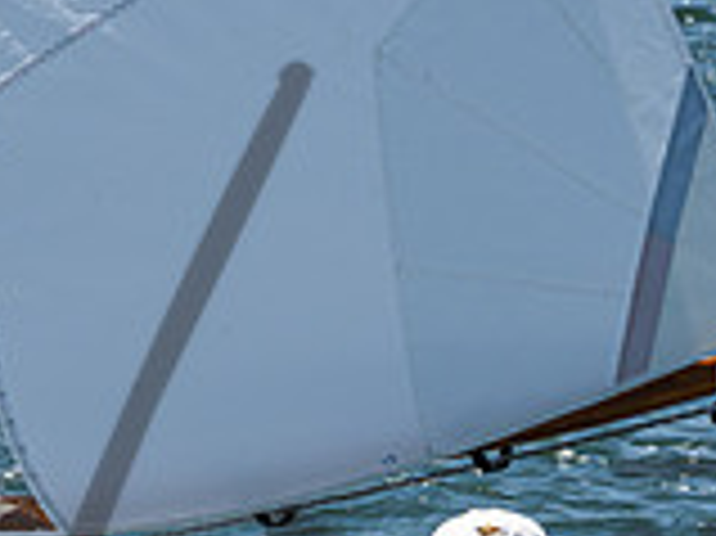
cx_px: 490
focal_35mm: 773
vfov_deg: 1.9
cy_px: 521
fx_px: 15977
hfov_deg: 2.6
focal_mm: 200
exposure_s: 1/250
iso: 250
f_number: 18
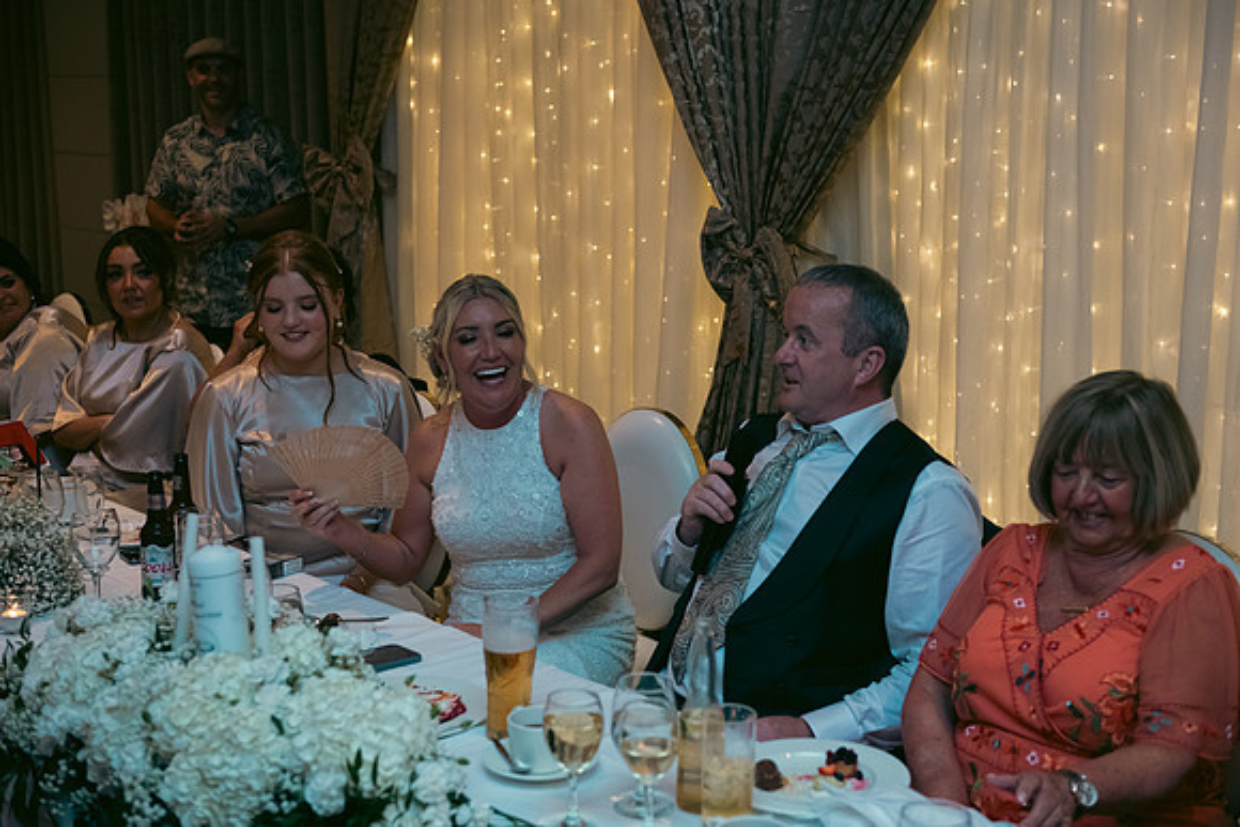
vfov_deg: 27.0
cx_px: 620
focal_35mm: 50
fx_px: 1723
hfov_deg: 39.6
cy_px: 414
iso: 800
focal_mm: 50
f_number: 3.5
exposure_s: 1/160
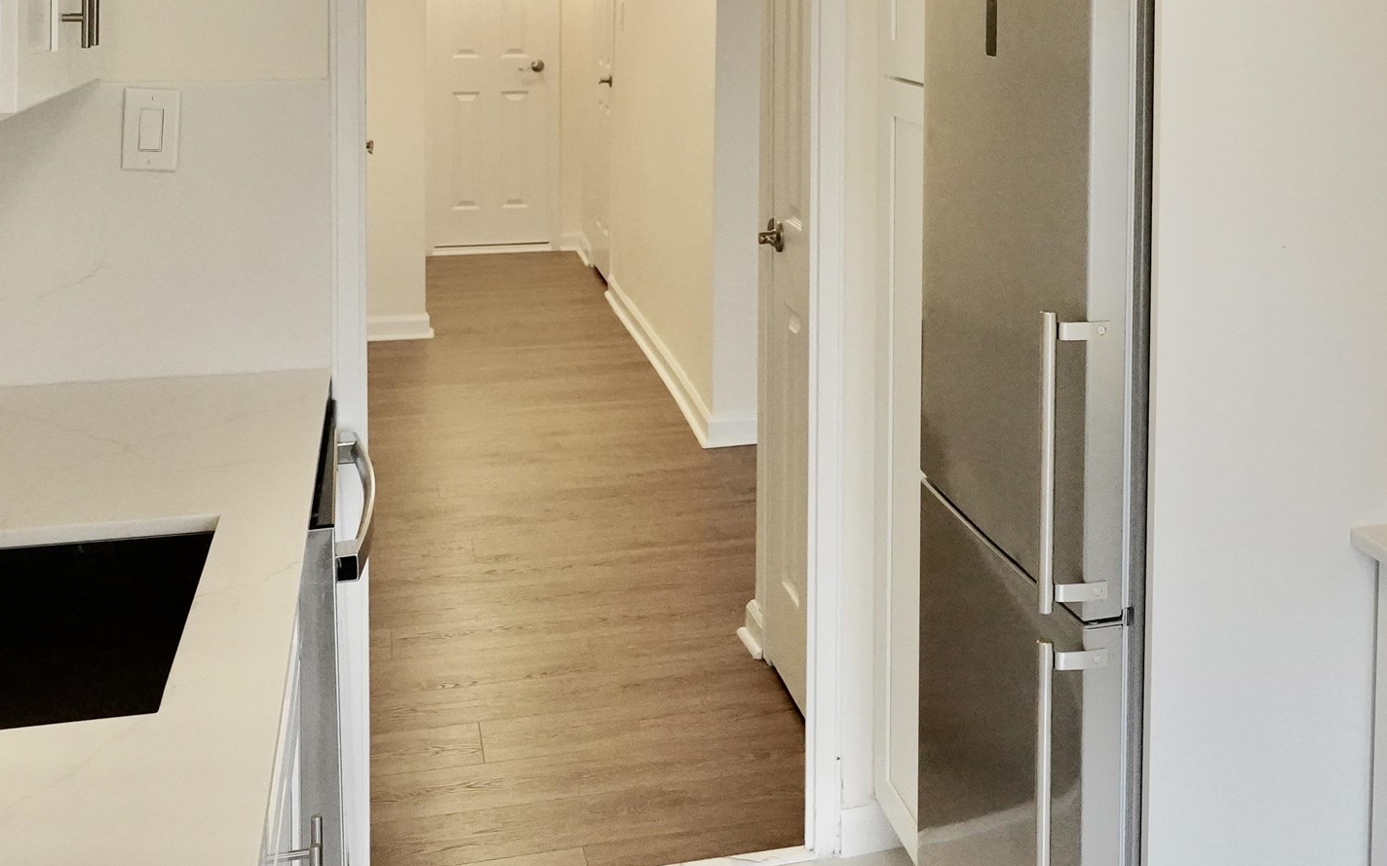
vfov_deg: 27.4
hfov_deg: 44.8
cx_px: 878
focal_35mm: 44
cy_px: -18
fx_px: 1663
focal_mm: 20
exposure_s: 1/1000
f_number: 5
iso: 10000
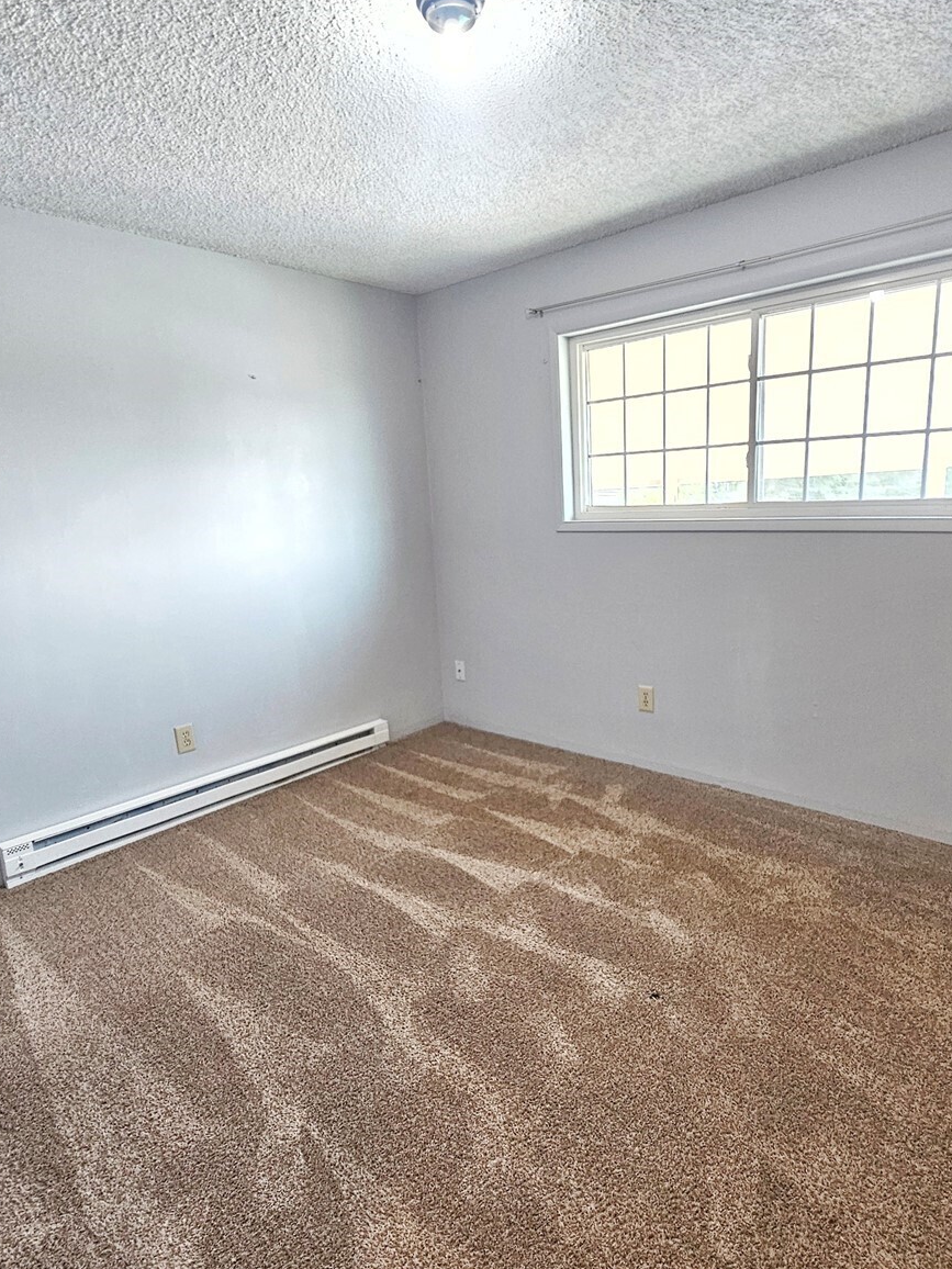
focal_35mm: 18
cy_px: 626
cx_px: 493
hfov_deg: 71.6
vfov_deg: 87.7
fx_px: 660
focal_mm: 2.2
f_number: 2.2
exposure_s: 1/60
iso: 200
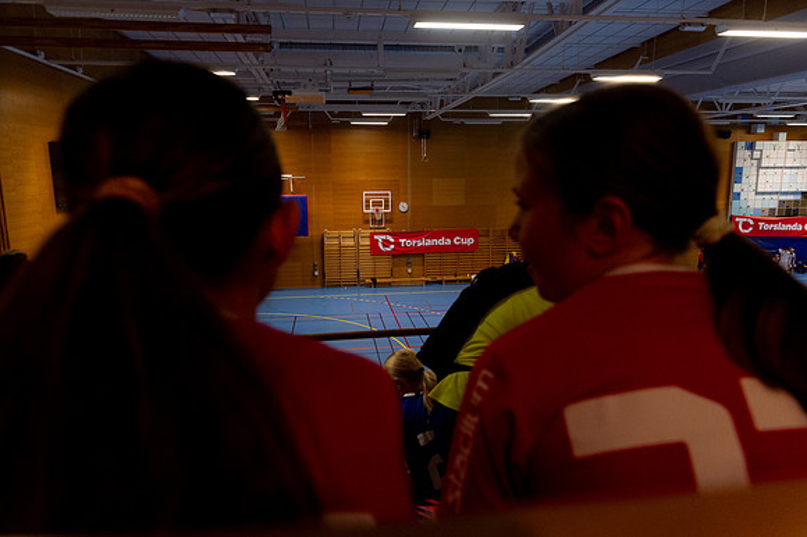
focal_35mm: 25
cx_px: 404
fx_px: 555
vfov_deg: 51.6
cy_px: 268
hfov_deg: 72.0
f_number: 3.5
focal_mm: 24
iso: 2500
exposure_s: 1/400
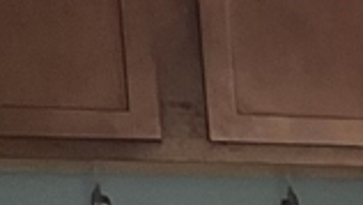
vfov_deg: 6.2
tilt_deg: -6.2
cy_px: 551
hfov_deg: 9.0
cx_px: 1165
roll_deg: +0.4
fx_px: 1772
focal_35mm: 184
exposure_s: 1/60
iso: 250
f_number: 1.6
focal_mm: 4.2
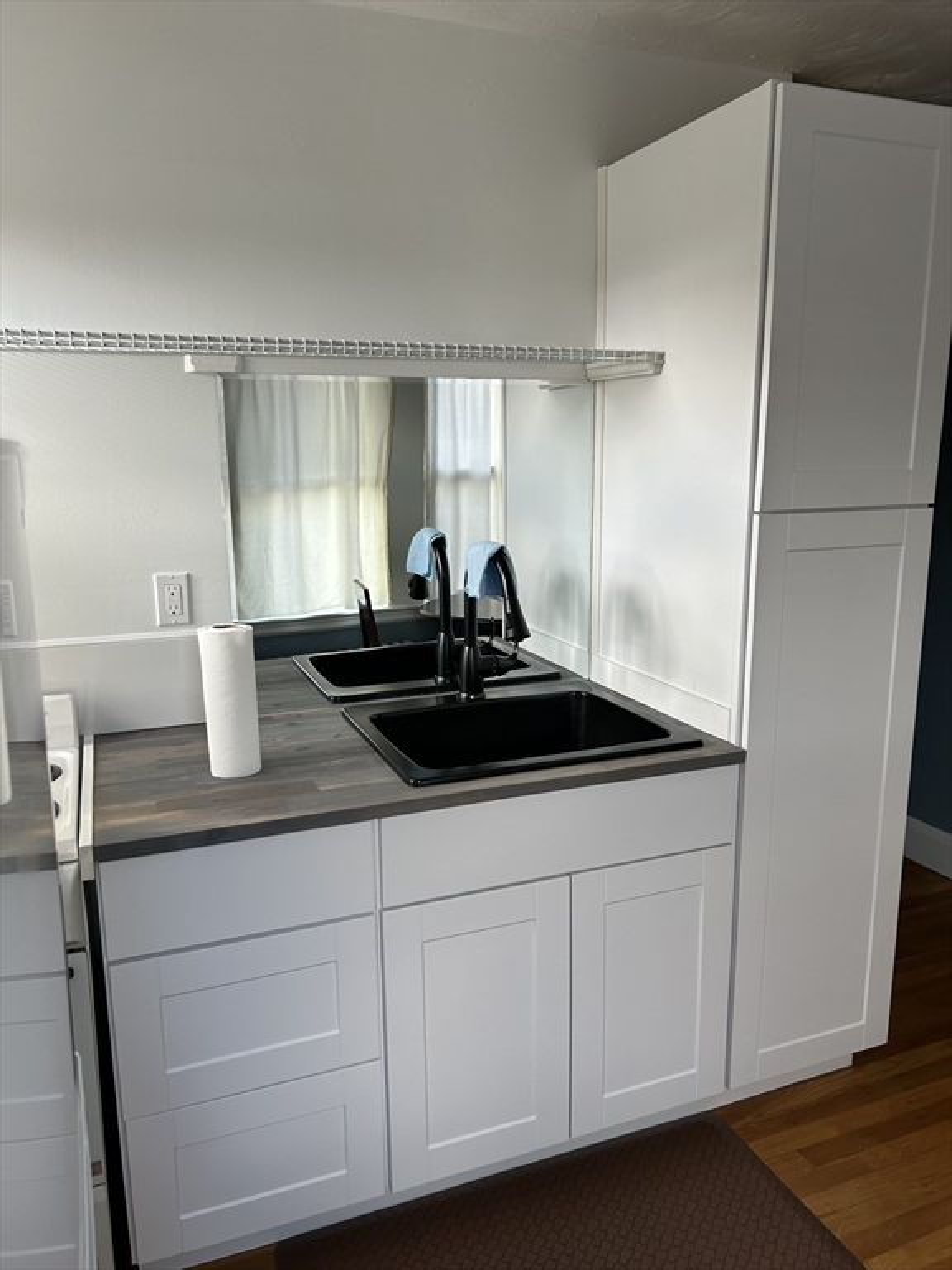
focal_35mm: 26
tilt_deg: -11.9
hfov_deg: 53.1
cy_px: 635
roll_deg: +0.5
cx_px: 476
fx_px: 953
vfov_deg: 67.3
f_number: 1.5
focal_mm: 5.7
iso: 64
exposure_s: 1/121
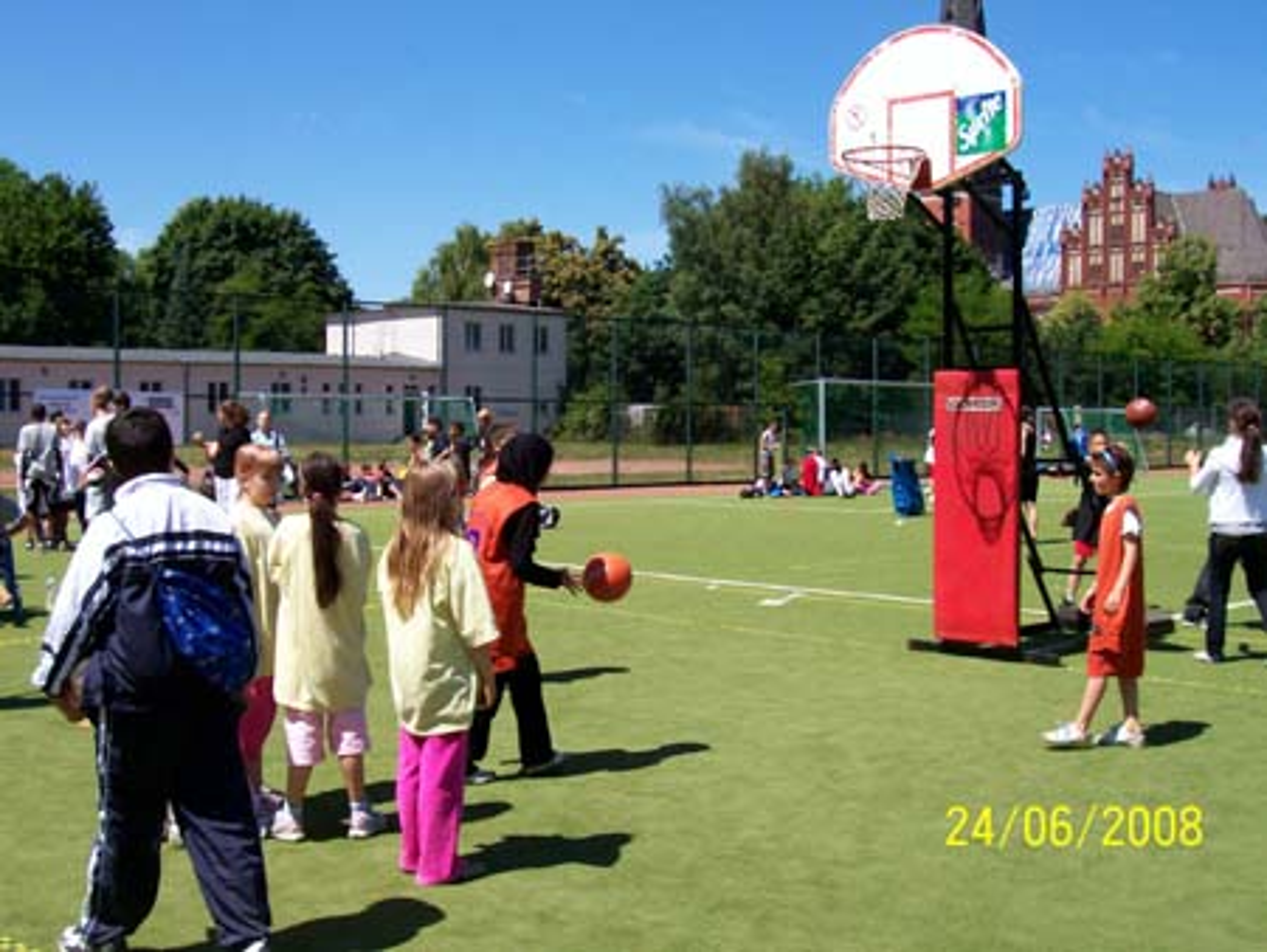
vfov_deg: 34.4
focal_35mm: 42
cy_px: 476
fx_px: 1538
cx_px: 634
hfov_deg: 44.8
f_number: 5.6
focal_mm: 7
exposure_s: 1/383
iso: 80
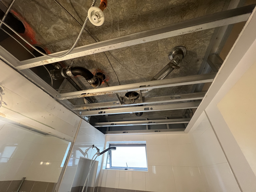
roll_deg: -2.9
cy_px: 96
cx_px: 128
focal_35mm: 13
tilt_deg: +36.1
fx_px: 96
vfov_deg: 89.9
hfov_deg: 106.2
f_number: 1.8
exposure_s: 1/60
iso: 400
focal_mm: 1.57
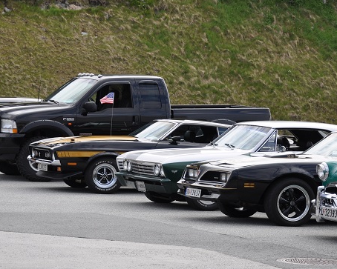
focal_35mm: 158
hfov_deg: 12.2
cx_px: 170
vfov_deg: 9.8
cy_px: 152
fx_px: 1576
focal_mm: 66
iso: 200
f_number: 5.6
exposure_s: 1/500
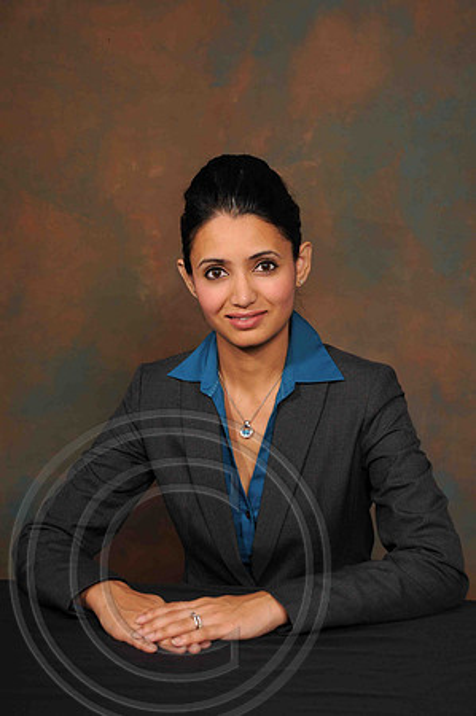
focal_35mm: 75
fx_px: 1491
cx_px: 238
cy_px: 358
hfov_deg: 18.1
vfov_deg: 27.0
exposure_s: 1/80
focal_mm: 50
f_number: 5.6
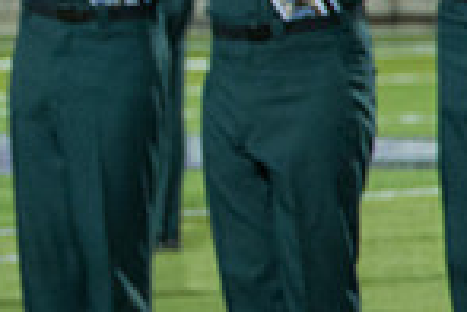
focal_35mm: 582
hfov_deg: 3.5
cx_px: -402
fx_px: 7549
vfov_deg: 2.4
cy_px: 36
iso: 2500
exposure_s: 1/160
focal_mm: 120
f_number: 5.6
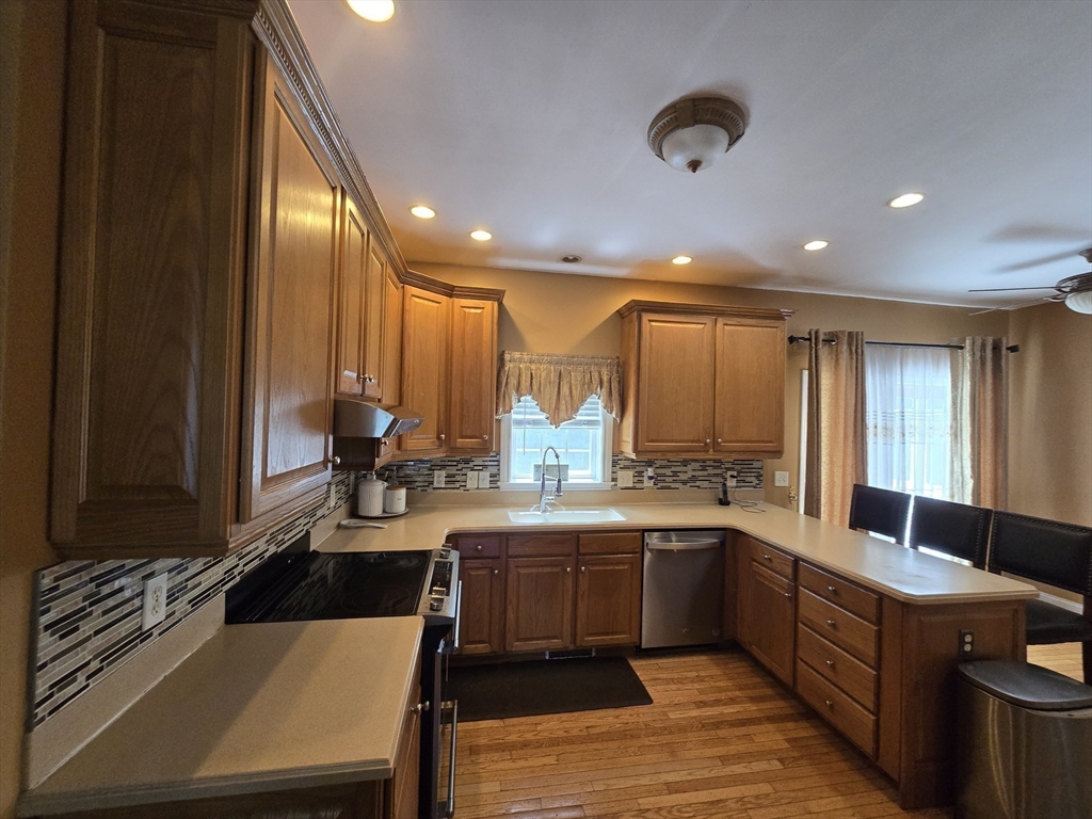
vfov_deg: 89.9
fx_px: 410
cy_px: 410
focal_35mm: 13
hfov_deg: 106.2
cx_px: 546
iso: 250
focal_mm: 2.2
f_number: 2.2
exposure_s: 1/60
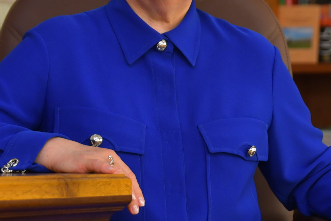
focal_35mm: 240
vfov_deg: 5.7
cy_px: 43
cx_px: 243
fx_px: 2206
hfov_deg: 8.6
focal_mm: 62
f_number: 4
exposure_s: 1/250
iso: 800
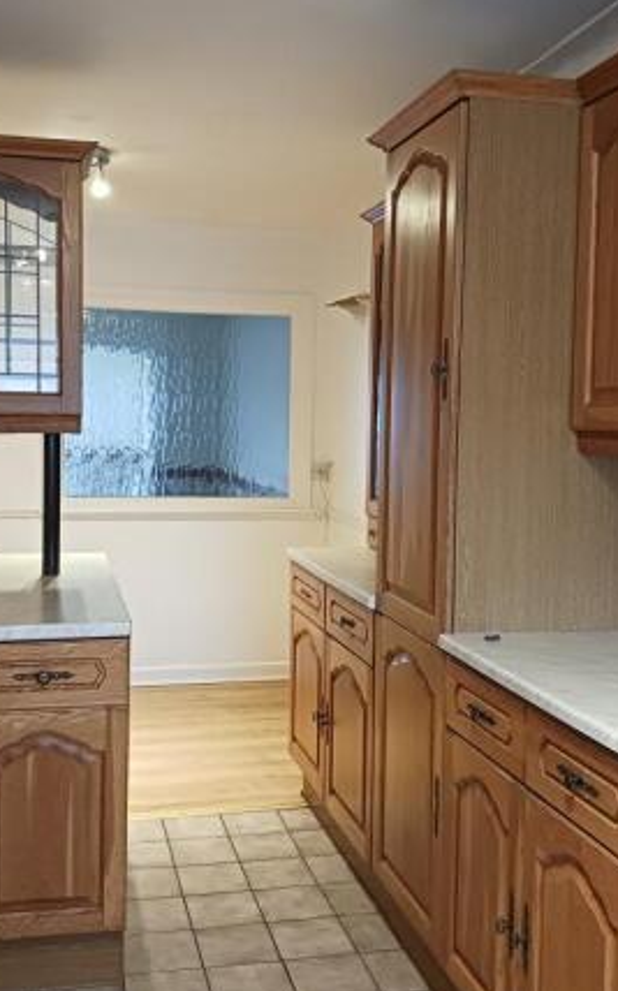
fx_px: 1052
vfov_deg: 50.4
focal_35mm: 39
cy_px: 492
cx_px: 270
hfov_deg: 32.7
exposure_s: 1/25
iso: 500
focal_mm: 4
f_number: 1.8
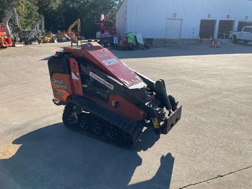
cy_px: 94
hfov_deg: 67.3
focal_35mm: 26
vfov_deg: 53.1
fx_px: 189
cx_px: 126
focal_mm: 4.2
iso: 32
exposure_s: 1/2257
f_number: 1.6
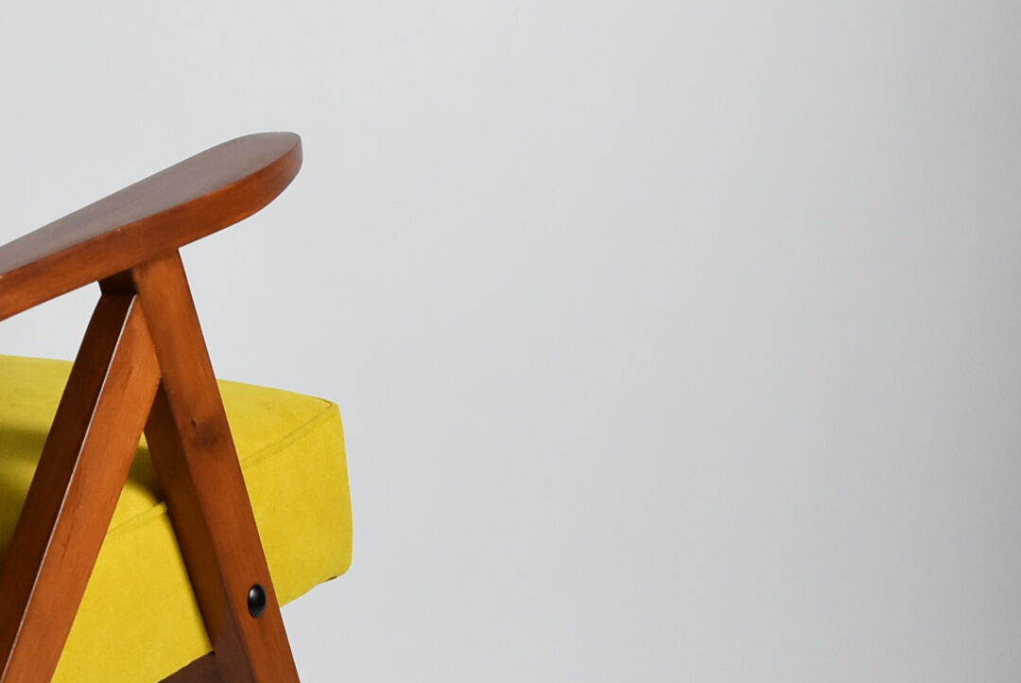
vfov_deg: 12.7
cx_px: -371
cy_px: 482
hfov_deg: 17.5
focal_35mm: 108
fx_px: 3065
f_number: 5.6
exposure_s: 1/125
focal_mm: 26
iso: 800
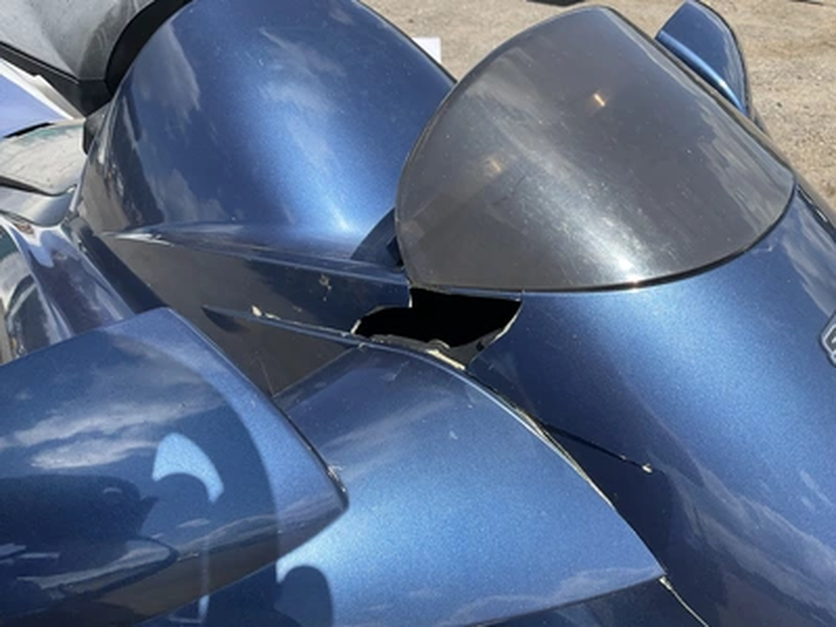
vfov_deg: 48.2
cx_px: 418
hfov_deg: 61.7
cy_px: 314
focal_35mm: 29
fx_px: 700
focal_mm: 3
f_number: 1.8
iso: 25
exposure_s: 1/1055
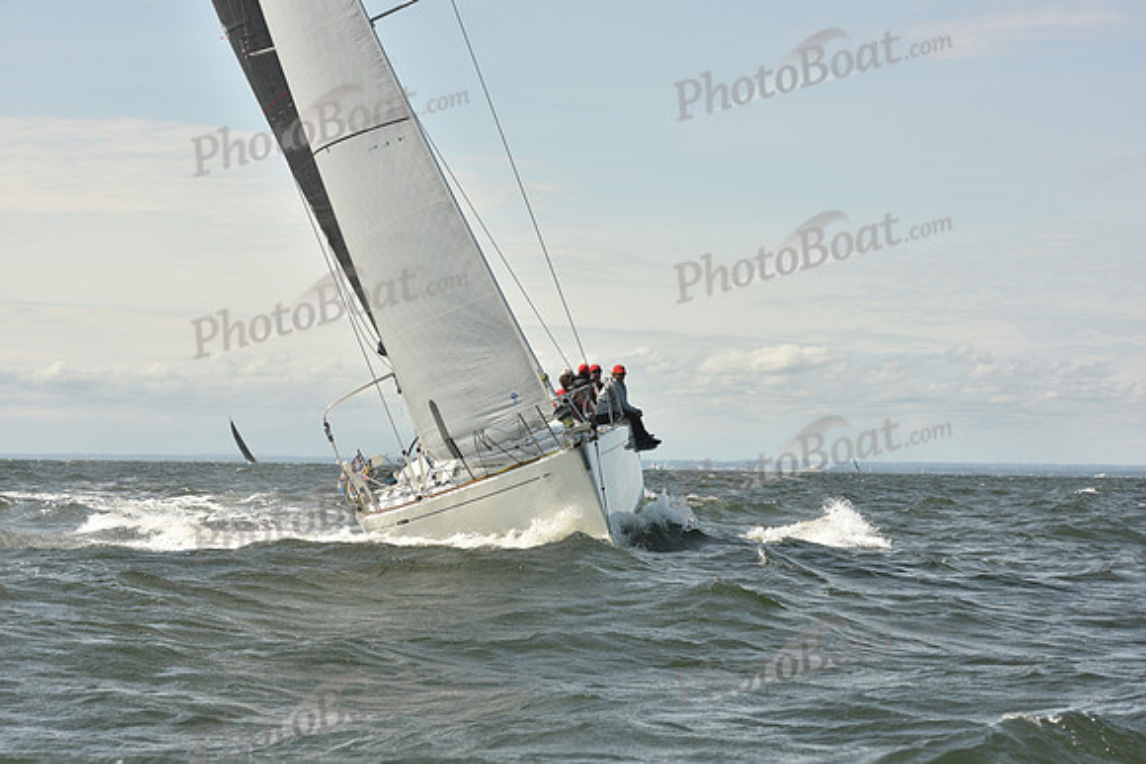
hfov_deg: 23.6
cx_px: 573
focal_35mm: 86
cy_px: 382
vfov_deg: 15.9
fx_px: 2738
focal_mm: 86
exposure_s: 1/800
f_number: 10
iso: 250
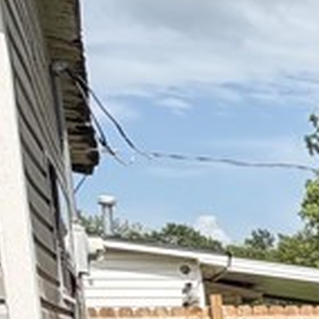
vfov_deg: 17.6
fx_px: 928
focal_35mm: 89
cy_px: 474
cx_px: 739
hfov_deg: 14.2
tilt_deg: -10.8
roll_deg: +2.7
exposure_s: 1/770
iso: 32
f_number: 2.2
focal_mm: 2.22
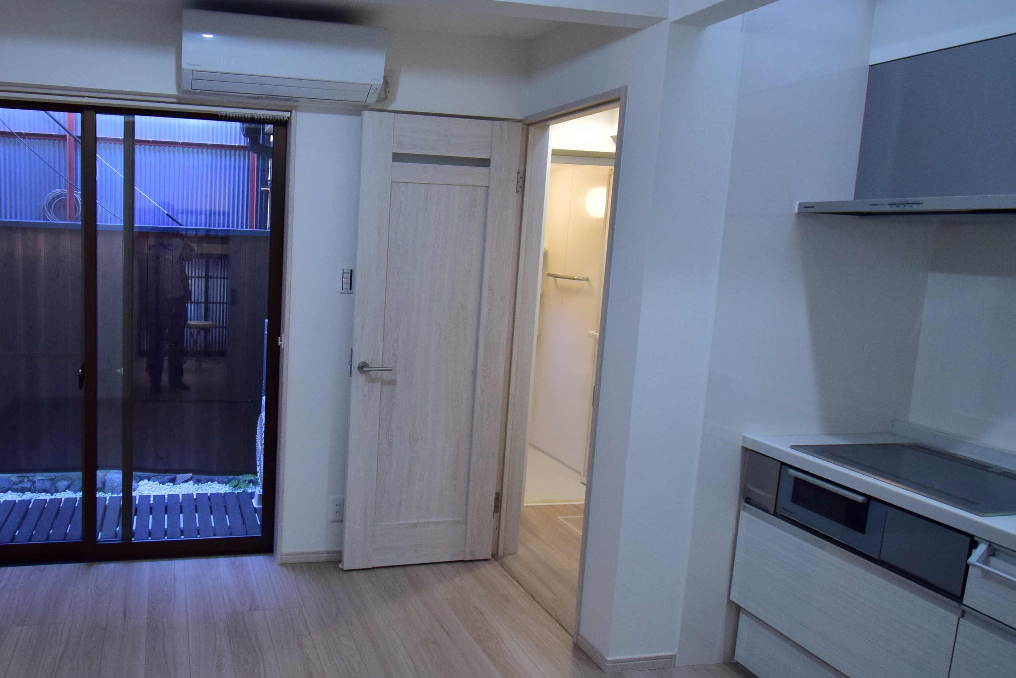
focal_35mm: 24
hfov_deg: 70.3
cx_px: 294
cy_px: 323
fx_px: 677
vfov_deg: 53.1
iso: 800
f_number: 5.6
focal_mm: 10
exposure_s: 1/60
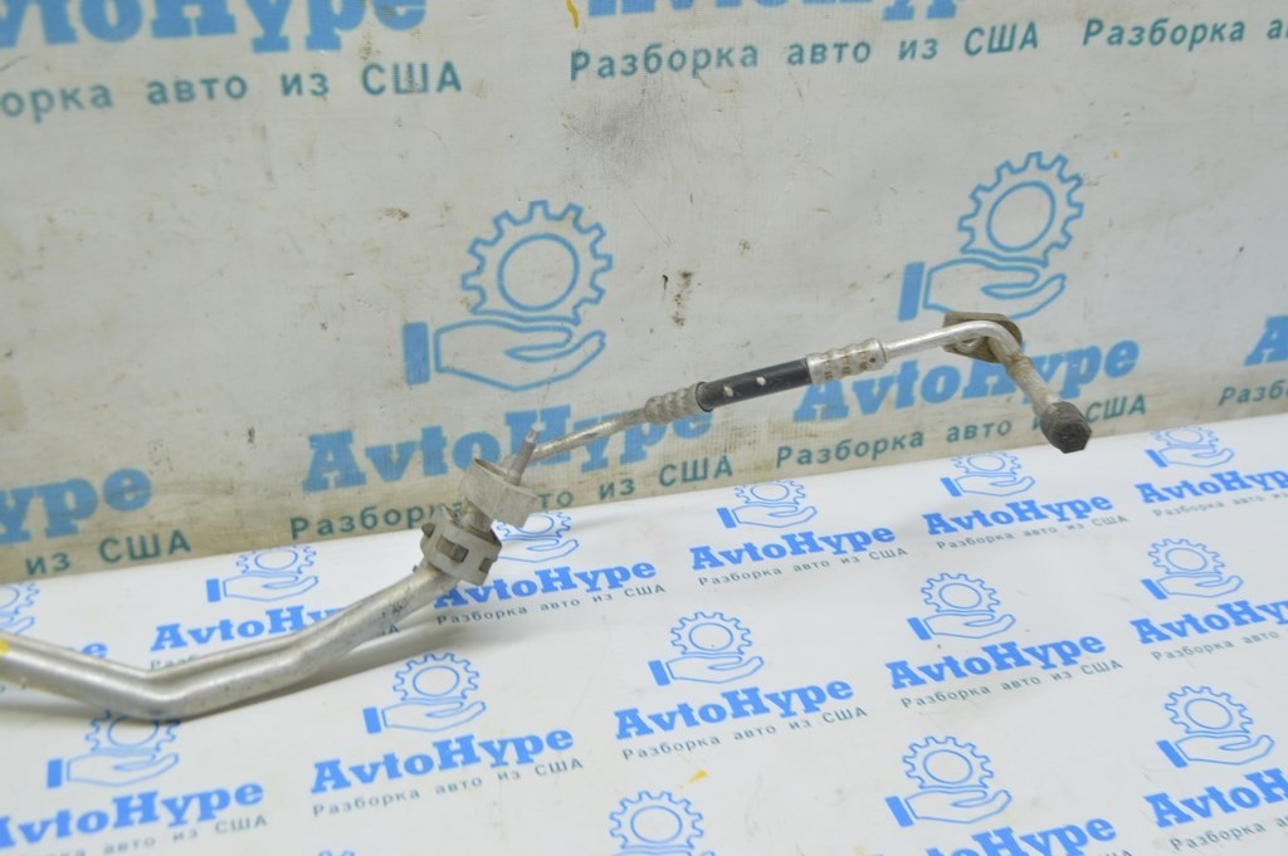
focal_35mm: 44
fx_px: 1555
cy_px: 428
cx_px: 644
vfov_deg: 30.8
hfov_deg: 45.0
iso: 400
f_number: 5.6
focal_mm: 29
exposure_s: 1/20
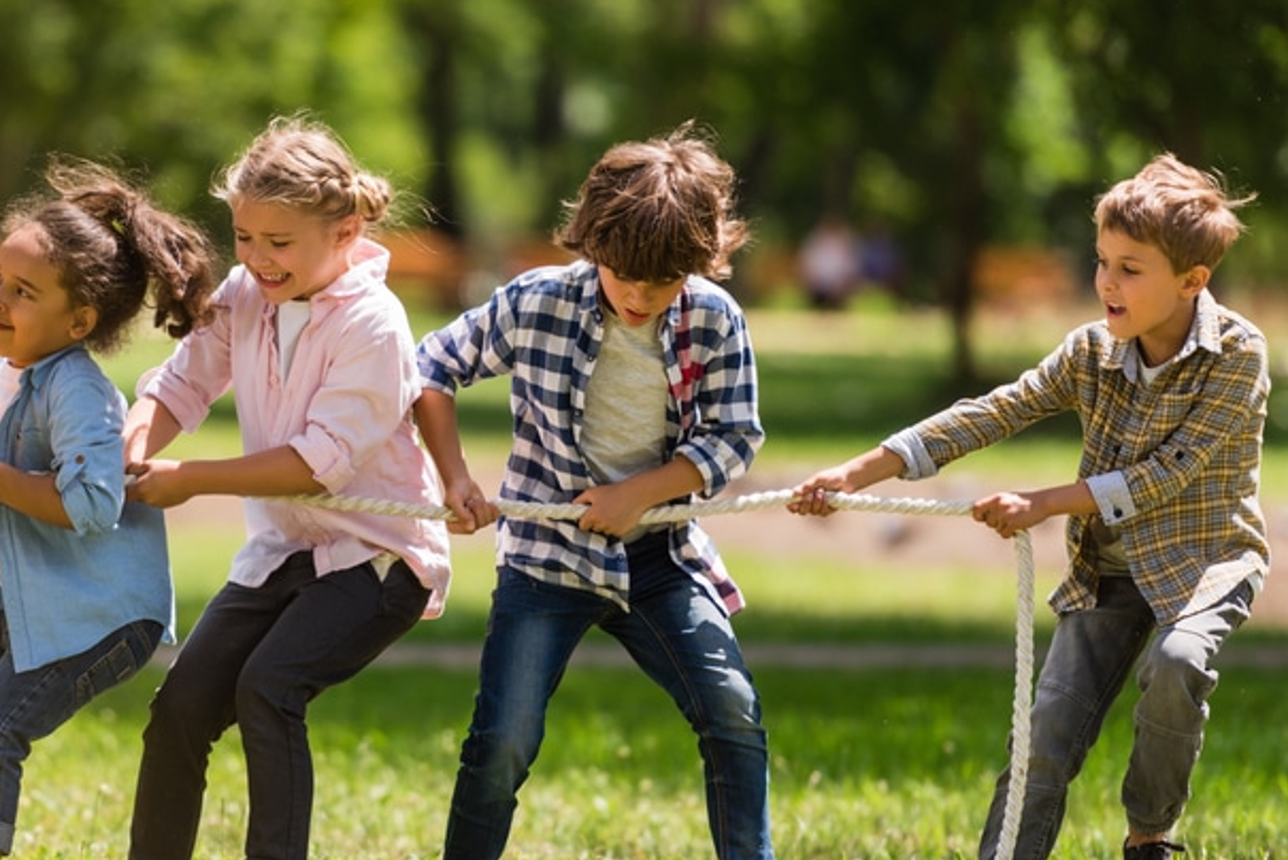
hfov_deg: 6.2
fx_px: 11812
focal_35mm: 330
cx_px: 344
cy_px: 408
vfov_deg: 4.2
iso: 200
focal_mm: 200
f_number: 2.8
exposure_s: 1/1600
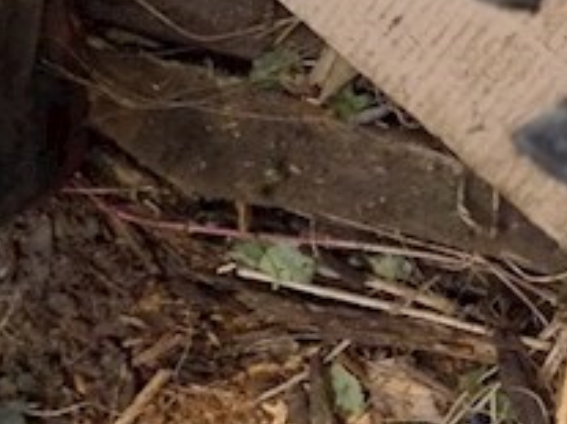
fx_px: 1162
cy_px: -140
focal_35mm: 71
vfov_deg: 19.0
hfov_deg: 22.9
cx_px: 819
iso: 400
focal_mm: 4
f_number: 3.1
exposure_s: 1/250
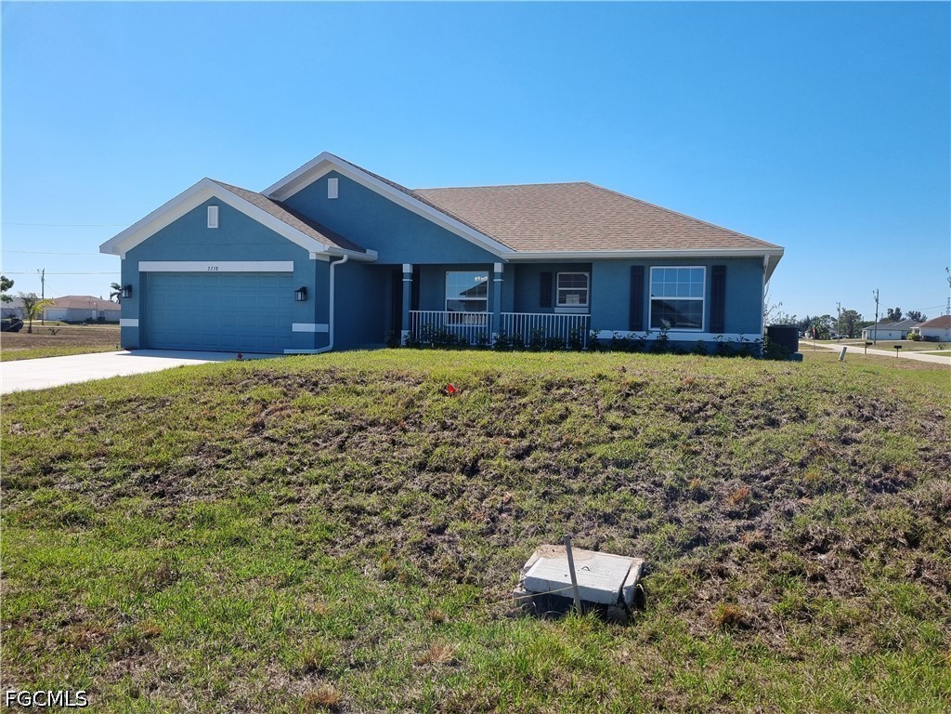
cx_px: 476
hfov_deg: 67.3
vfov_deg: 53.1
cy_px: 357
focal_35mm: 26
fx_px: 714
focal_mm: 5.4
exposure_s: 1/2816
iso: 50
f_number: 1.8
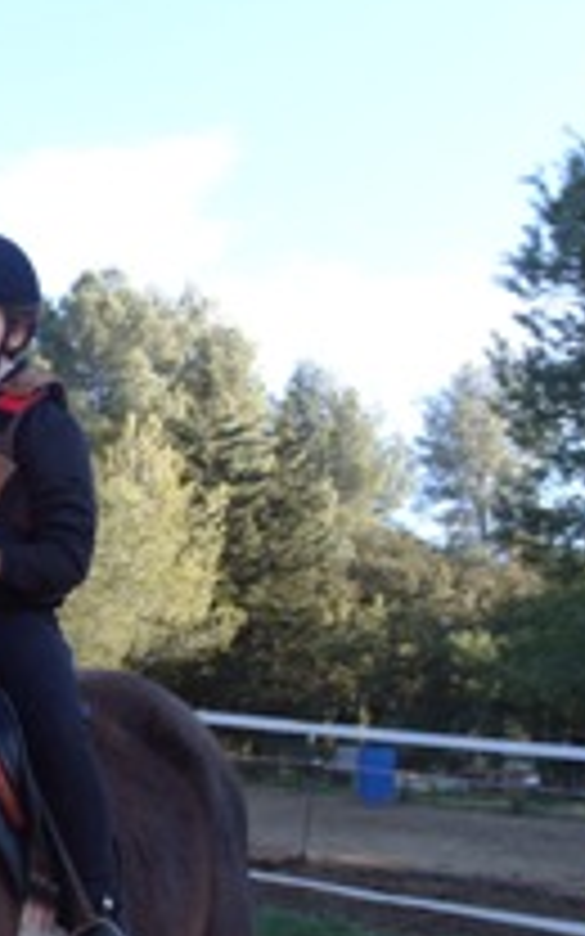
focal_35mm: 65
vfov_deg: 31.5
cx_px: -110
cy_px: 549
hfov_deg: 18.9
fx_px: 1658
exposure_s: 1/180
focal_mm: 7.8
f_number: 4.1
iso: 80
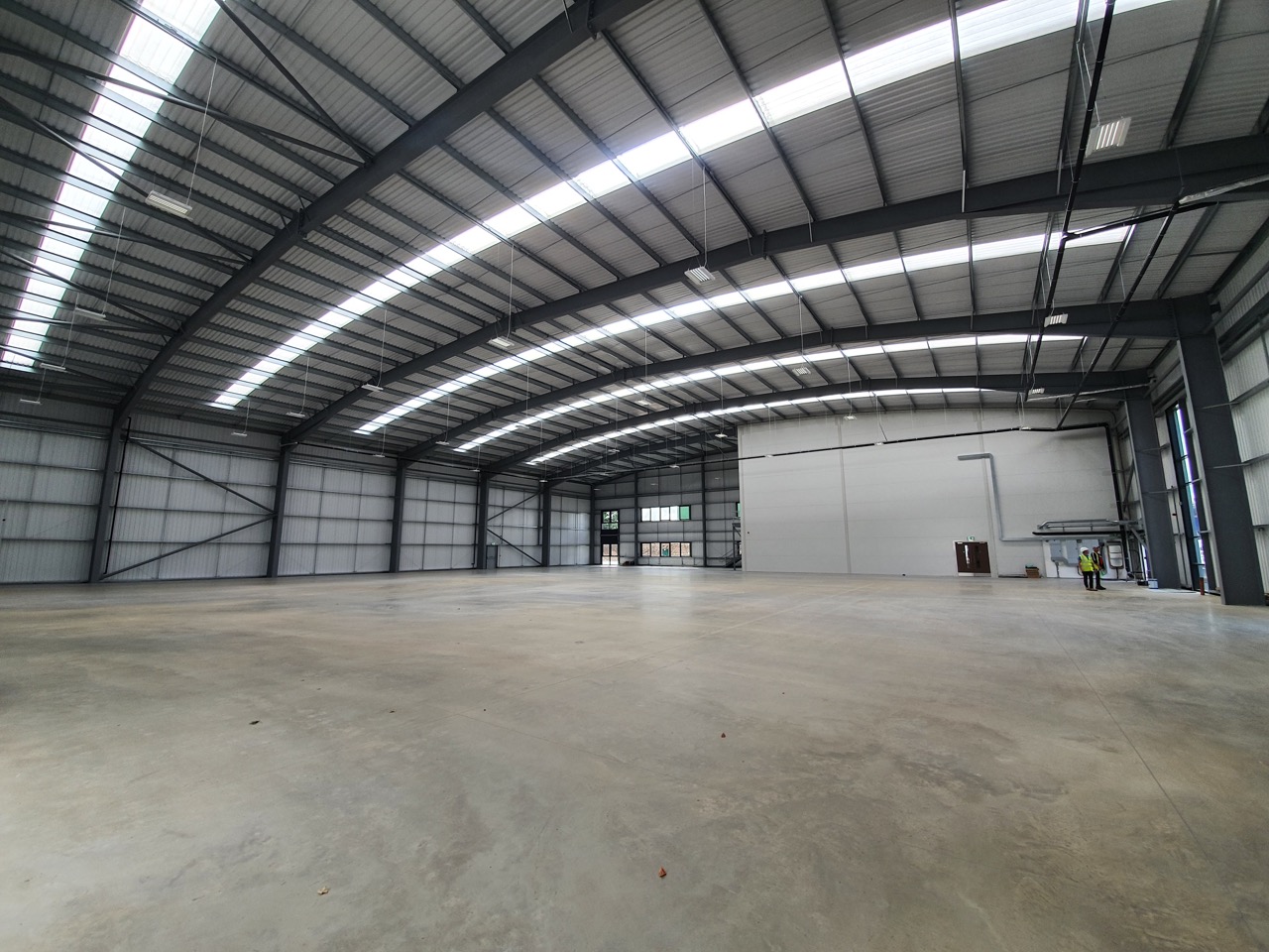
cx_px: 634
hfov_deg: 106.2
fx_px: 477
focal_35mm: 13
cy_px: 476
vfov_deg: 89.9
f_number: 2.2
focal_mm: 1.8
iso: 50
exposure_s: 1/100
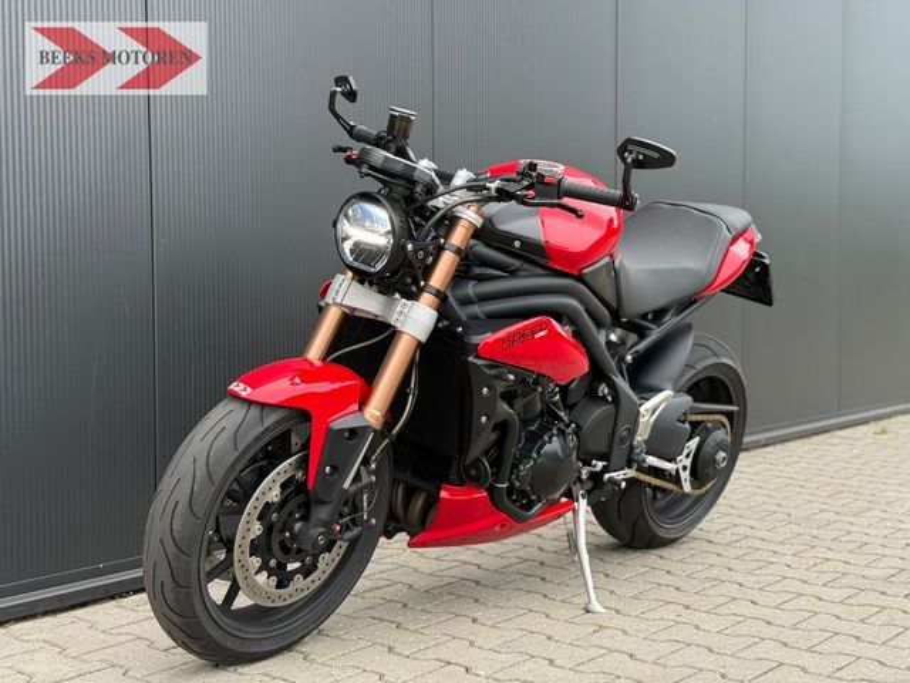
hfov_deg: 39.7
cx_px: 455
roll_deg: +0.7
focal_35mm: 48
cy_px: 342
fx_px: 1262
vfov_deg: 30.3
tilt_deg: -1.6
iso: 100
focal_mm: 6.76
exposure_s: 1/242
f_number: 1.78
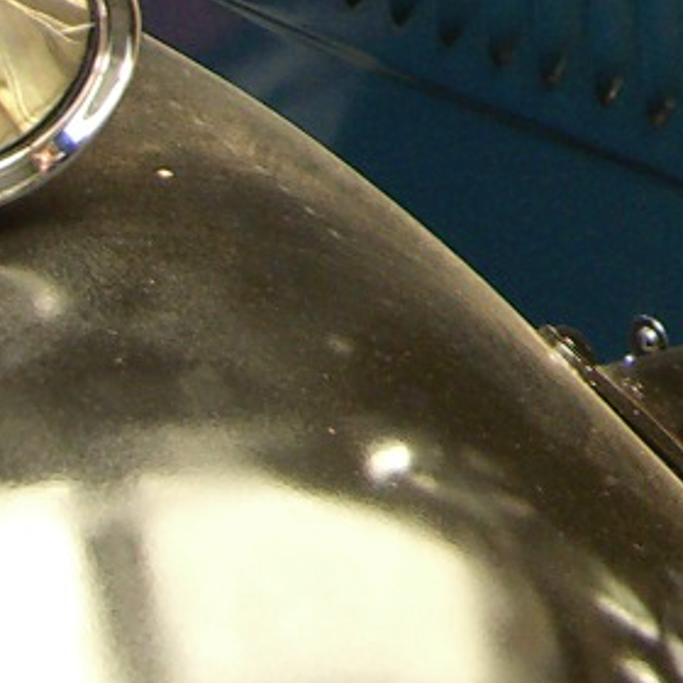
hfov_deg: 8.8
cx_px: 1156
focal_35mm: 192
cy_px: -607
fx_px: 4286
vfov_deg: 8.7
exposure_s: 1/40
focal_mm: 7.9
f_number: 2.8
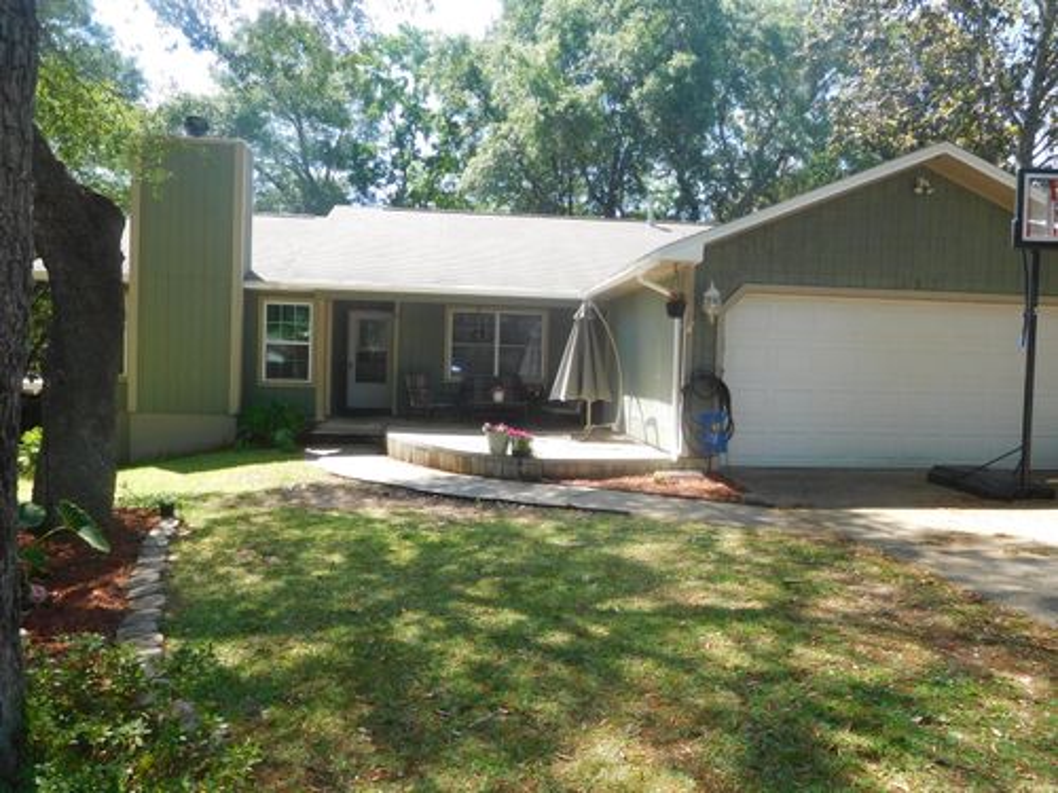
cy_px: 396
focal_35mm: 25
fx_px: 764
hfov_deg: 69.4
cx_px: 529
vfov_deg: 54.9
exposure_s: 1/250
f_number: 3.4
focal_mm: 4.5
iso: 125
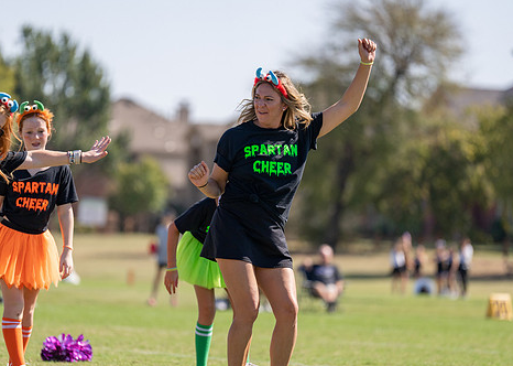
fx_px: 3799
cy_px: 201
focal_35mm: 261
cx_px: 228
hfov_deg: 7.7
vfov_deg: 5.5
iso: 320
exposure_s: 1/6400
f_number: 2.8
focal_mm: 200
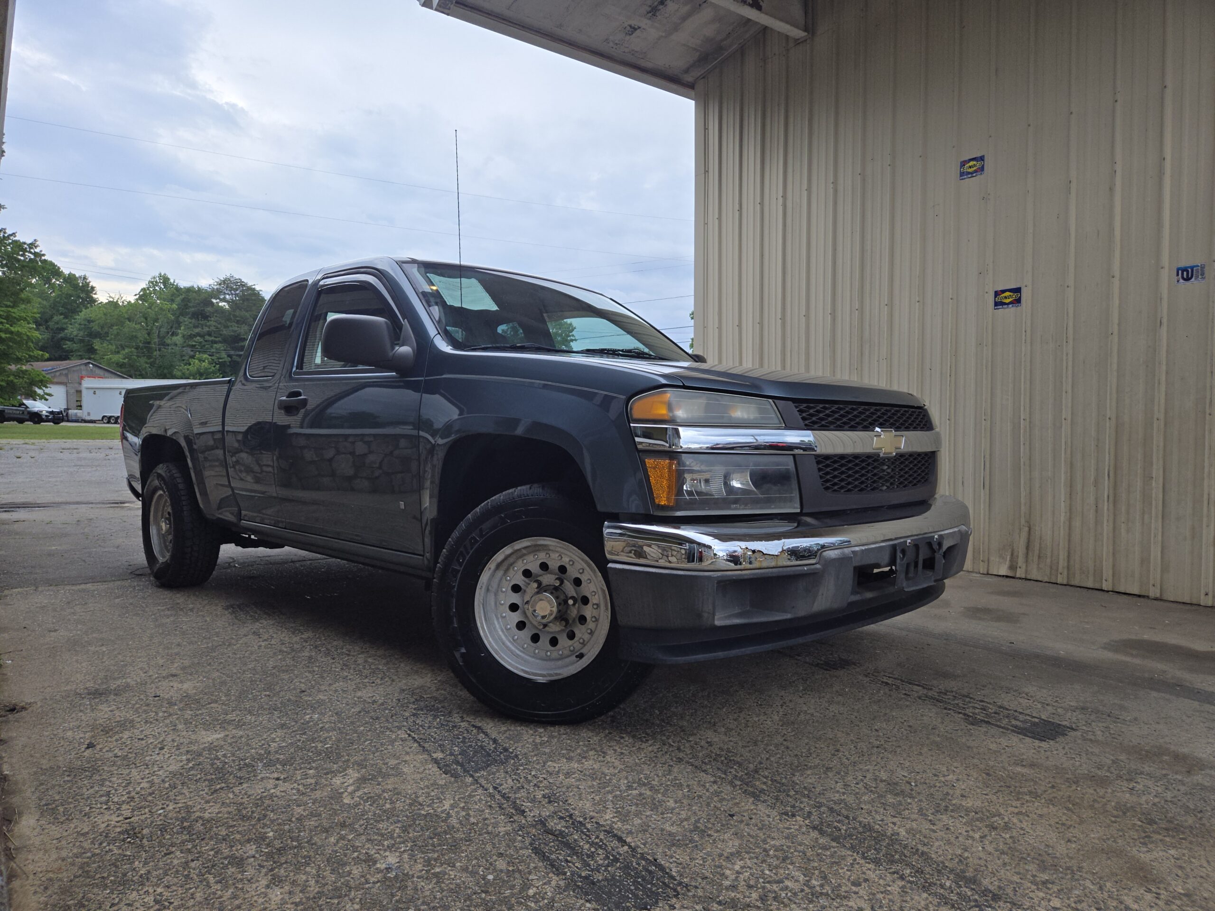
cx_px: 608
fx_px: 807
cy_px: 456
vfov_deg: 58.9
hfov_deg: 73.9
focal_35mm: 23
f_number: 1.8
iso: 25
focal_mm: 5.4
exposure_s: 1/494
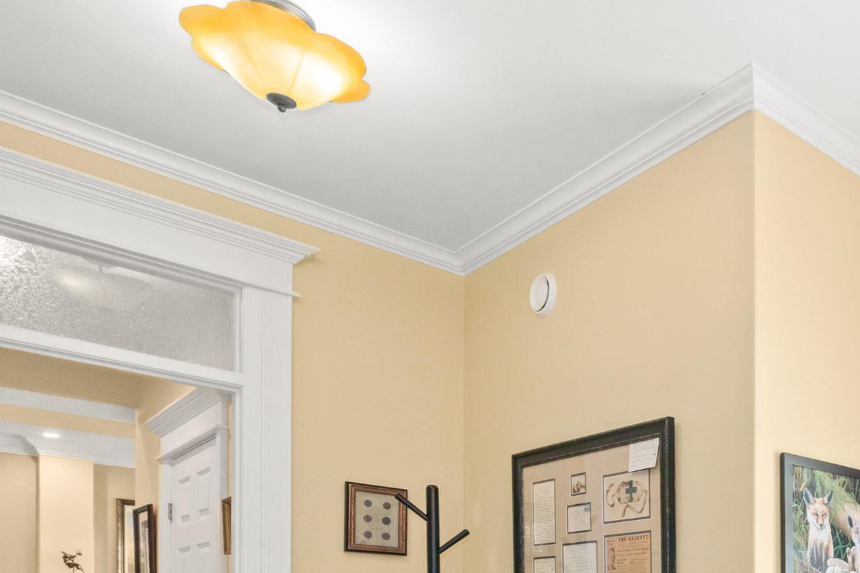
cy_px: 661
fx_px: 764
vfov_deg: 34.3
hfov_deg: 45.4
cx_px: 929
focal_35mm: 32
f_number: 18
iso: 400
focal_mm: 13
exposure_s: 1/2
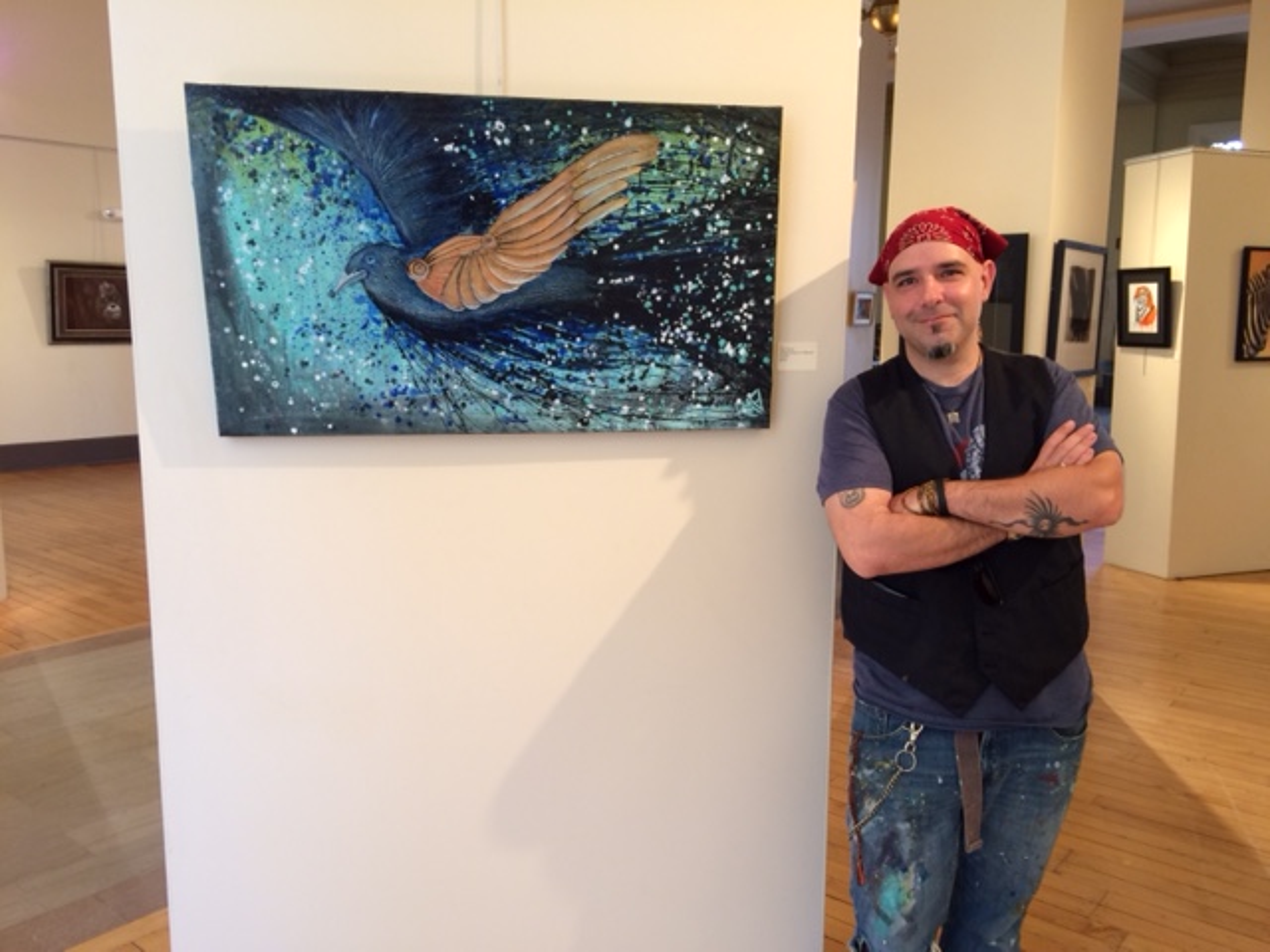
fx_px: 1064
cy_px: 476
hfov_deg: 61.7
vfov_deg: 48.2
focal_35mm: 29
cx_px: 635
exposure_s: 1/30
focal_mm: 4.15
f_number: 2.2
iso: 64
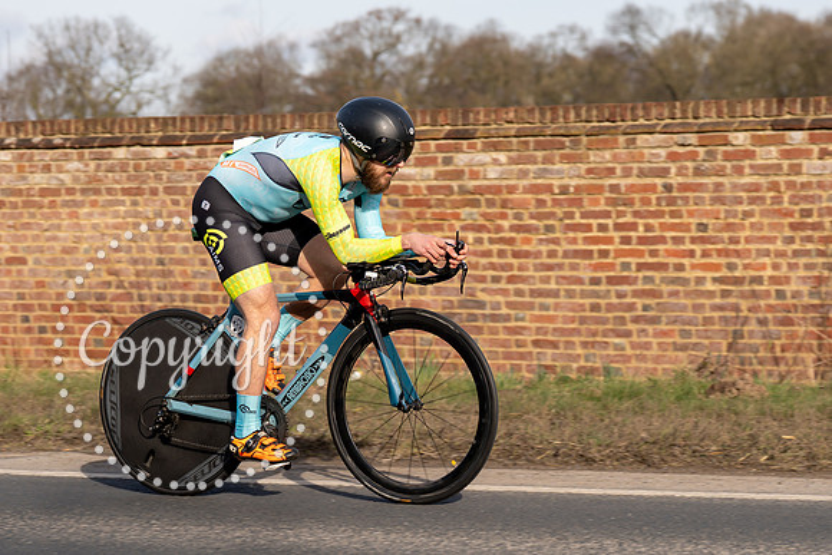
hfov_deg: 17.2
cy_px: 206
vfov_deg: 11.5
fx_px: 2753
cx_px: 382
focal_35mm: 119
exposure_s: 1/800
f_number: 4
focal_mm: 83
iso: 100
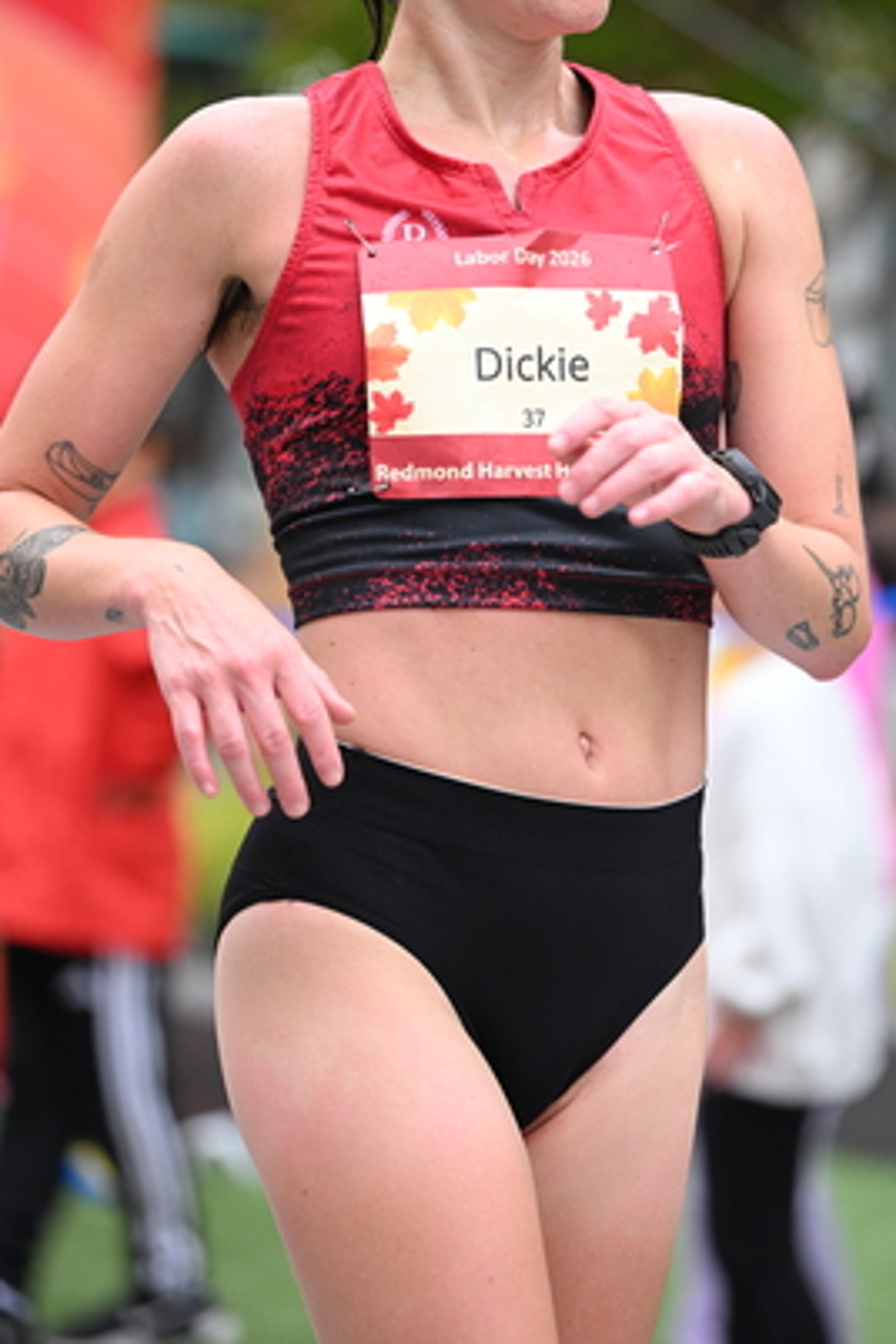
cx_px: 520
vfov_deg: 12.0
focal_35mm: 171
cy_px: 538
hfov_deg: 8.0
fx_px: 6384
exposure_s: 1/1250
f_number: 2.8
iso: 1600
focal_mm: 125
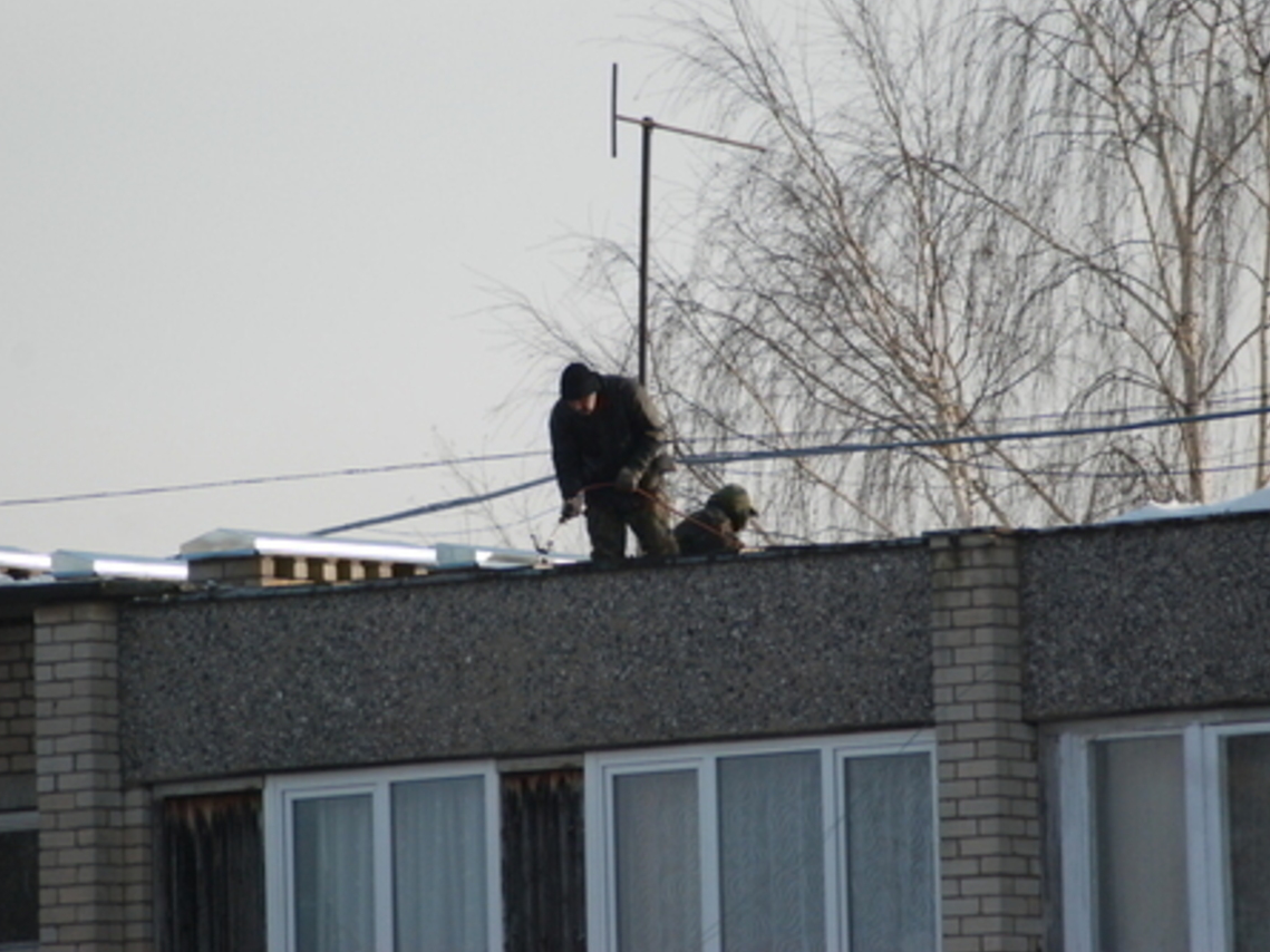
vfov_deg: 3.1
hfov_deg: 4.1
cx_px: 639
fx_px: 17865
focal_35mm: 487
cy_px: 476
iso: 800
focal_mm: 300
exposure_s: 1/1500
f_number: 6.7
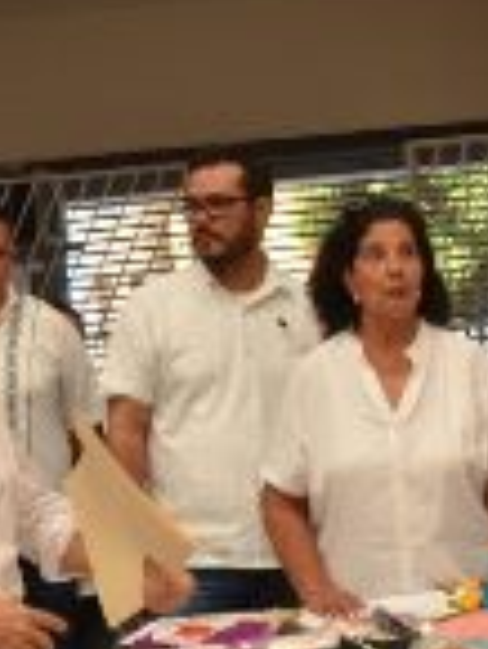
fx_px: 1746
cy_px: 457
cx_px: 484
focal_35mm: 93
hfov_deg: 15.6
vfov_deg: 21.0
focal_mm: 18
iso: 800
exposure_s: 1/200
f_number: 7.1
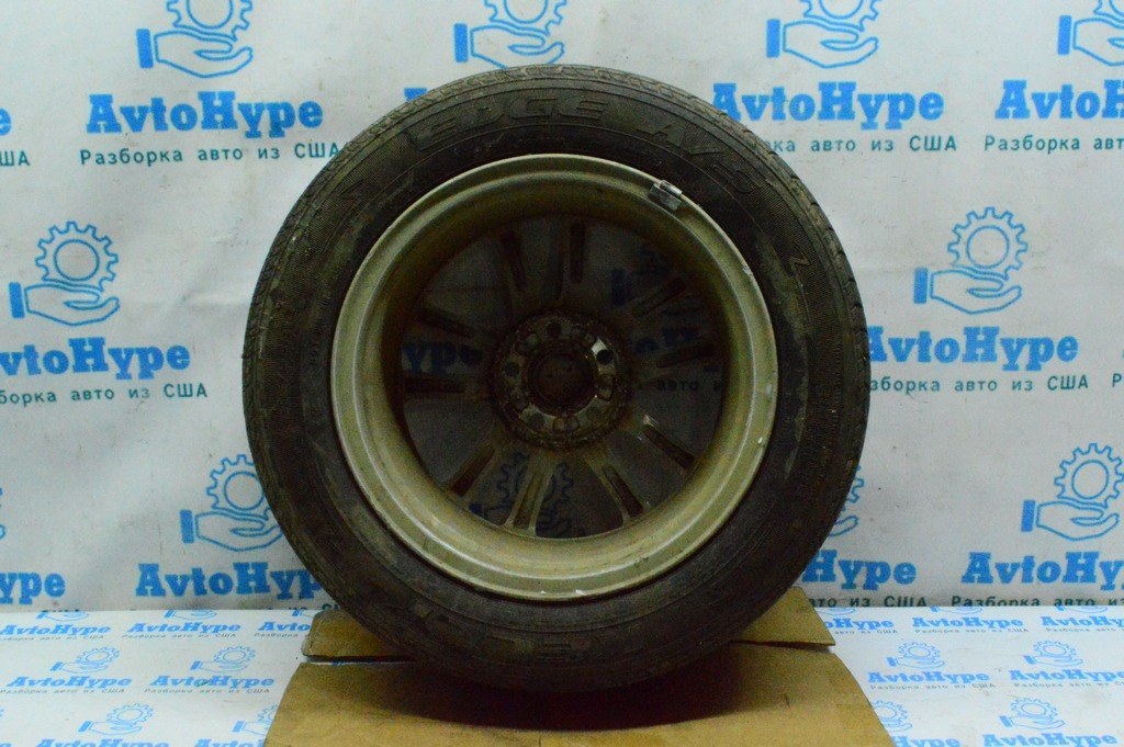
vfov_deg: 35.4
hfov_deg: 51.3
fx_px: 1170
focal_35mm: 38
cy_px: 374
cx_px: 562
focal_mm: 25
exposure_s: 1/60
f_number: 25
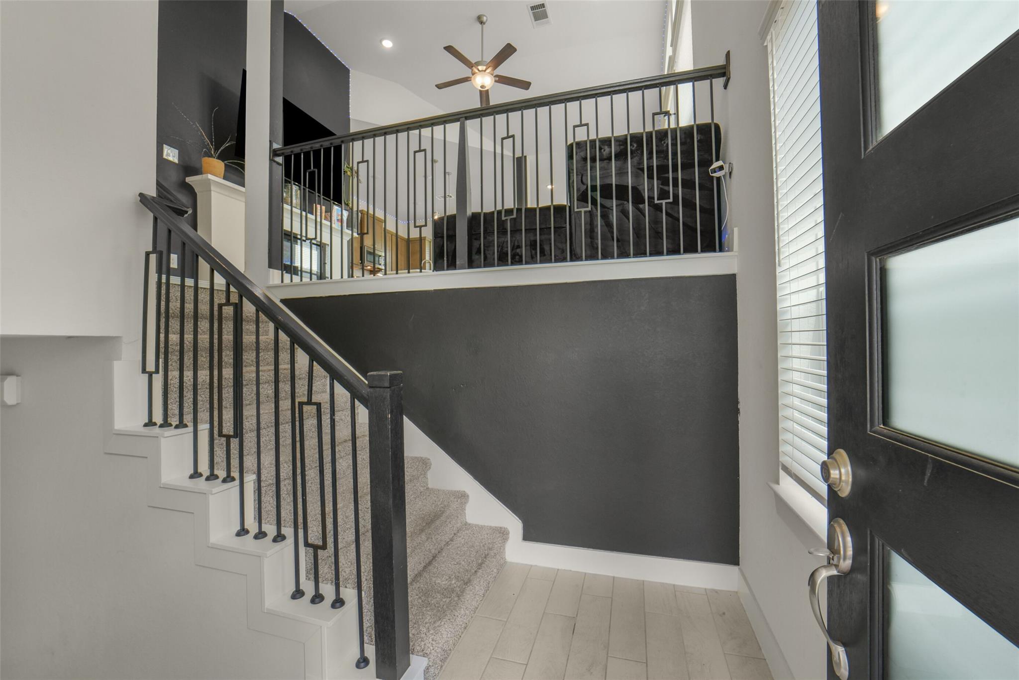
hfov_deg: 104.2
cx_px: 510
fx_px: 396
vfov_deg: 81.2
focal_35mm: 14
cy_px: 340
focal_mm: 14
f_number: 11
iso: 500
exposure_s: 1/25
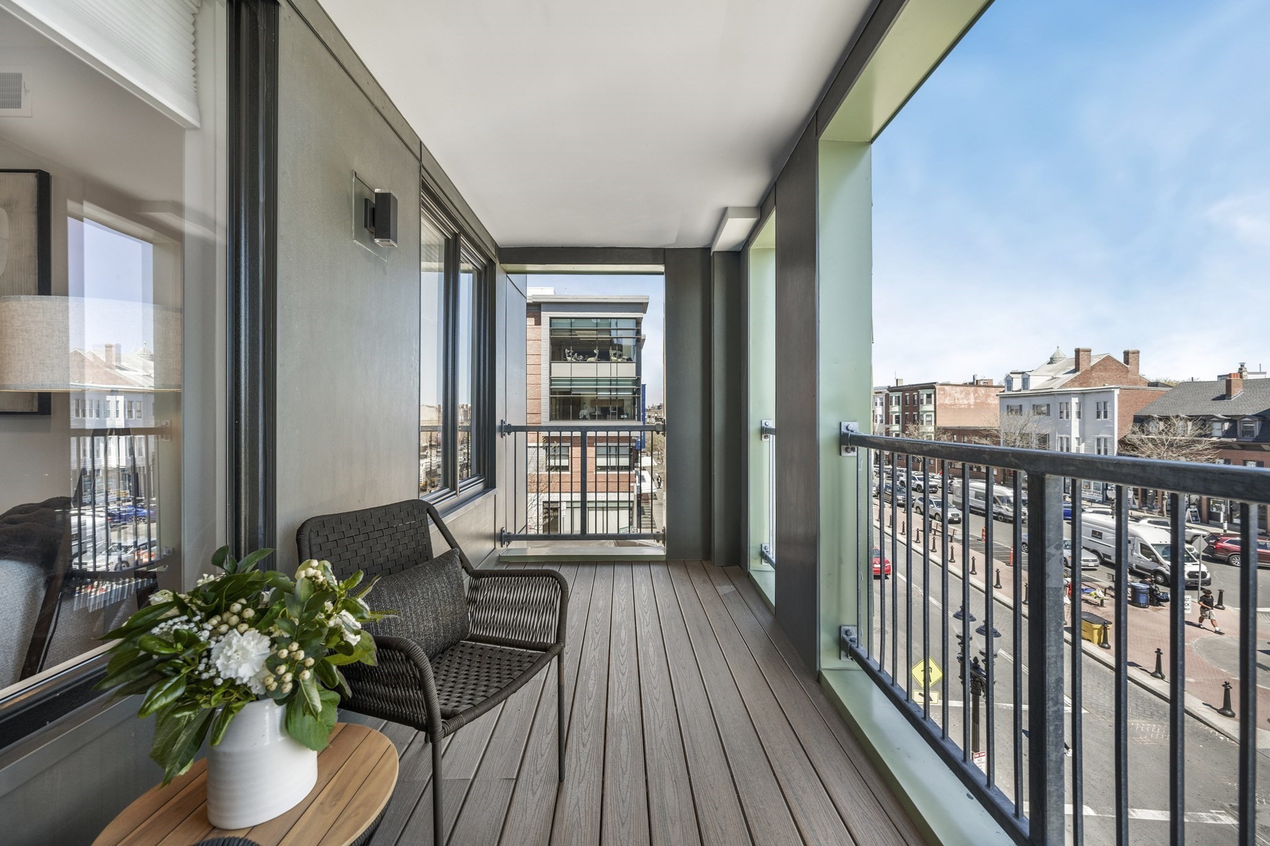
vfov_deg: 81.2
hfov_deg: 104.3
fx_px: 494
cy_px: 423
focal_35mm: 14
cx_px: 635
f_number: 5.6
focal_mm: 14
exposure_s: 1/320
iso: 200
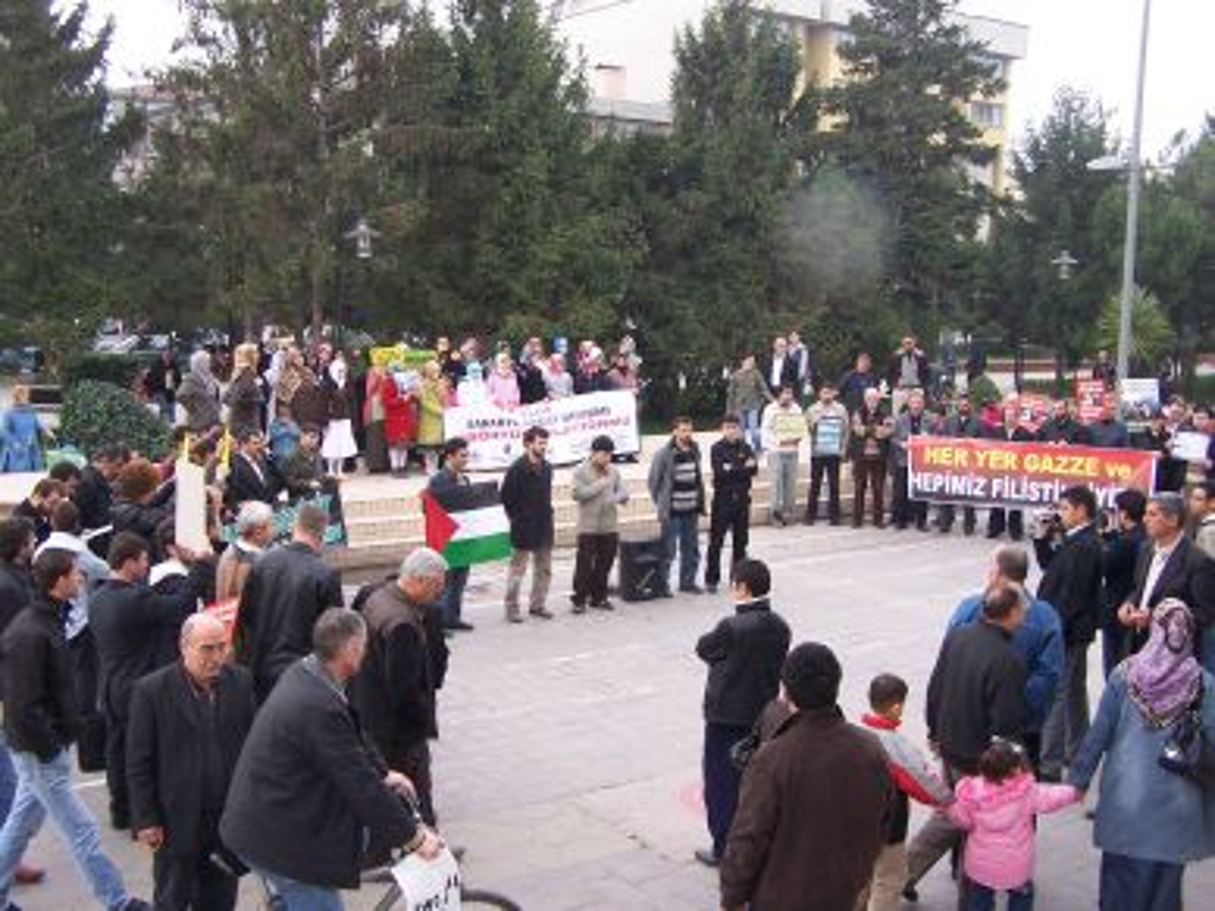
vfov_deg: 37.7
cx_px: 608
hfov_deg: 49.0
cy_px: 456
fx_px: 1334
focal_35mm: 38
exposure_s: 1/125
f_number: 2.8
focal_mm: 6.3
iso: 80
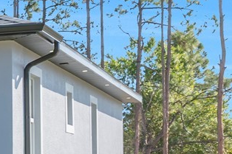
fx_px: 1043
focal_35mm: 162
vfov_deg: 8.4
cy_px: 176
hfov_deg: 10.4
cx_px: -375
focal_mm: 20
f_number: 8
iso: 100
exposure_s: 1/200
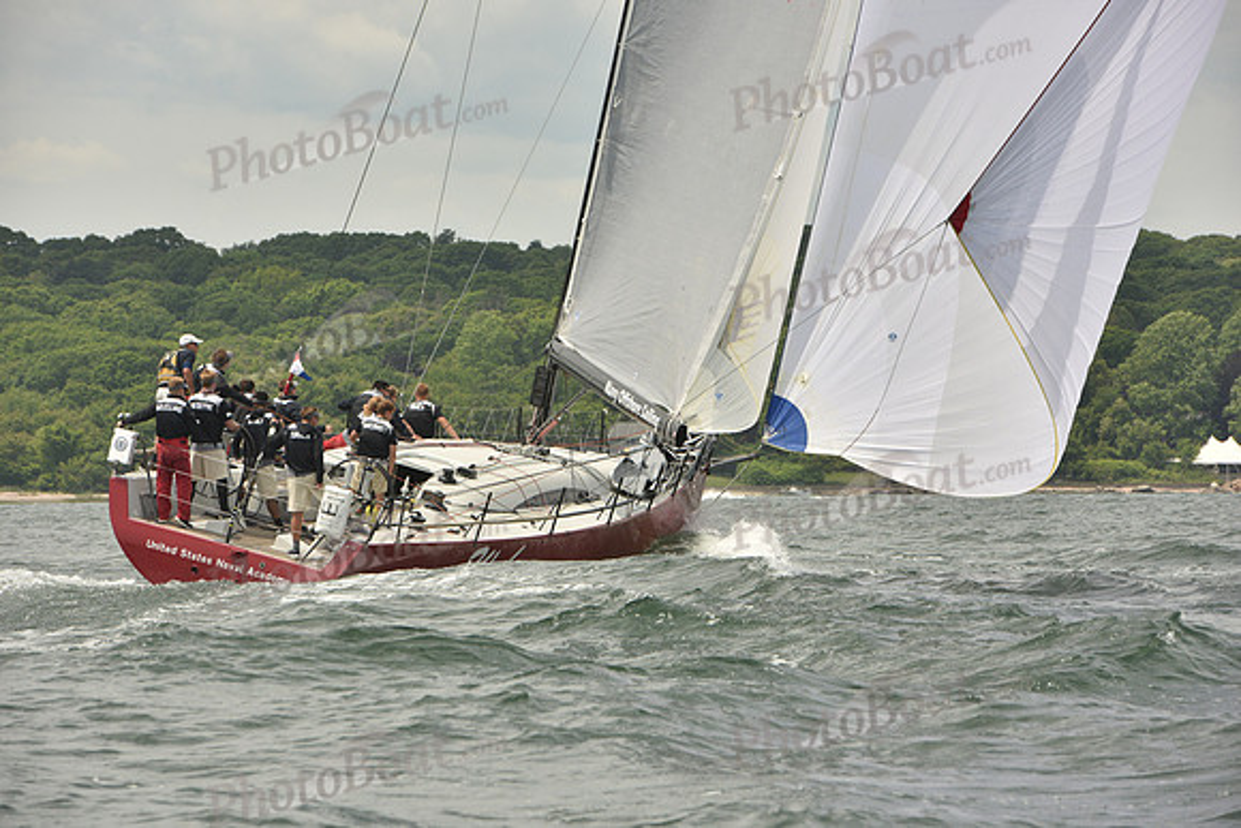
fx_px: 6896
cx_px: 620
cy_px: 414
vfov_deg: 6.9
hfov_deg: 10.3
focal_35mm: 200
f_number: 11
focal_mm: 200
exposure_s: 1/1000
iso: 400
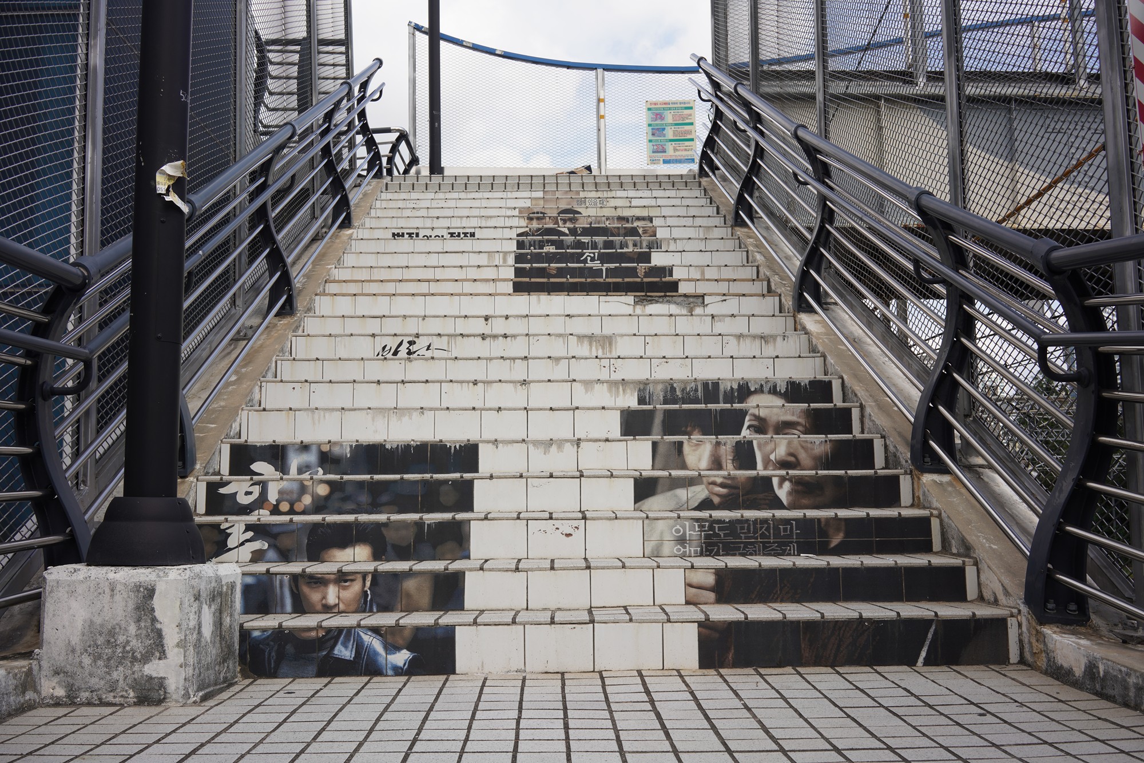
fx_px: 1112
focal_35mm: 35
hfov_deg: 54.4
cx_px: 572
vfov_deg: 37.9
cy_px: 382
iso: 100
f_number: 11
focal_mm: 35
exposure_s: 1/100
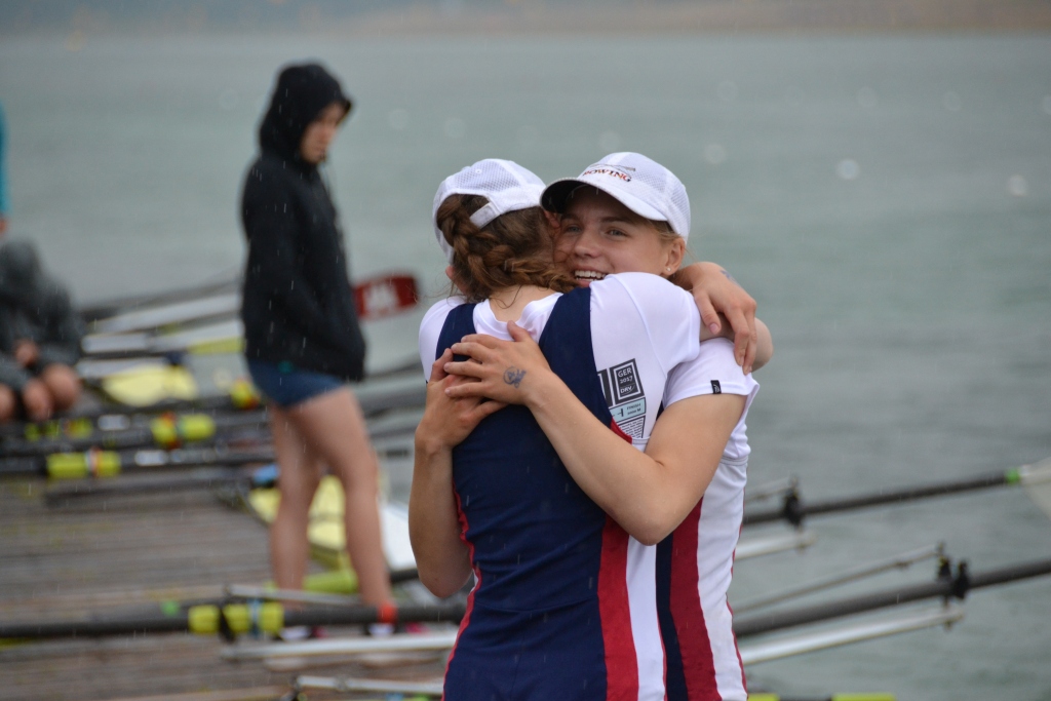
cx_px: 526
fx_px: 8759
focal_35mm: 300
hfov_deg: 6.9
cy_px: 350
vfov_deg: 4.6
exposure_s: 1/500
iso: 1000
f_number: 5.6
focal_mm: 200
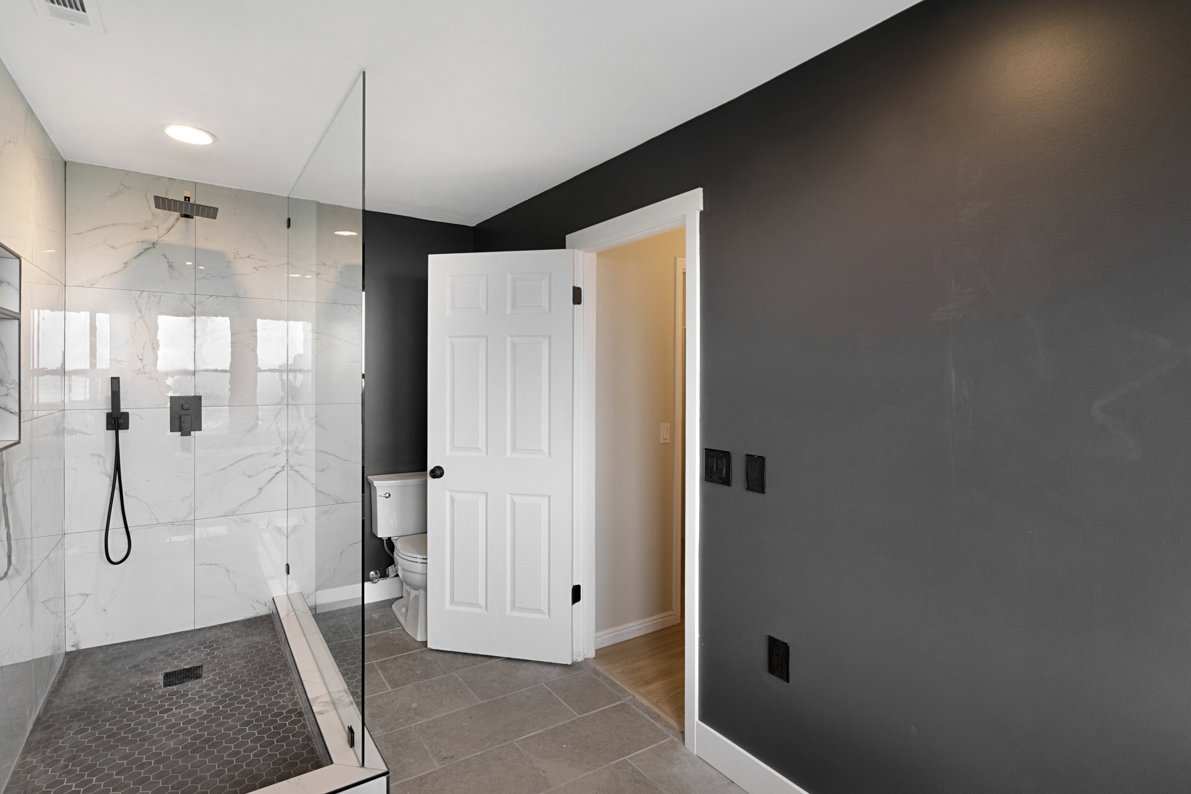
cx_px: 576
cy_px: 380
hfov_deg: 93.2
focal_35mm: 17
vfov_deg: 70.4
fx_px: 562
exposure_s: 1/2
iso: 800
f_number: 10
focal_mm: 16
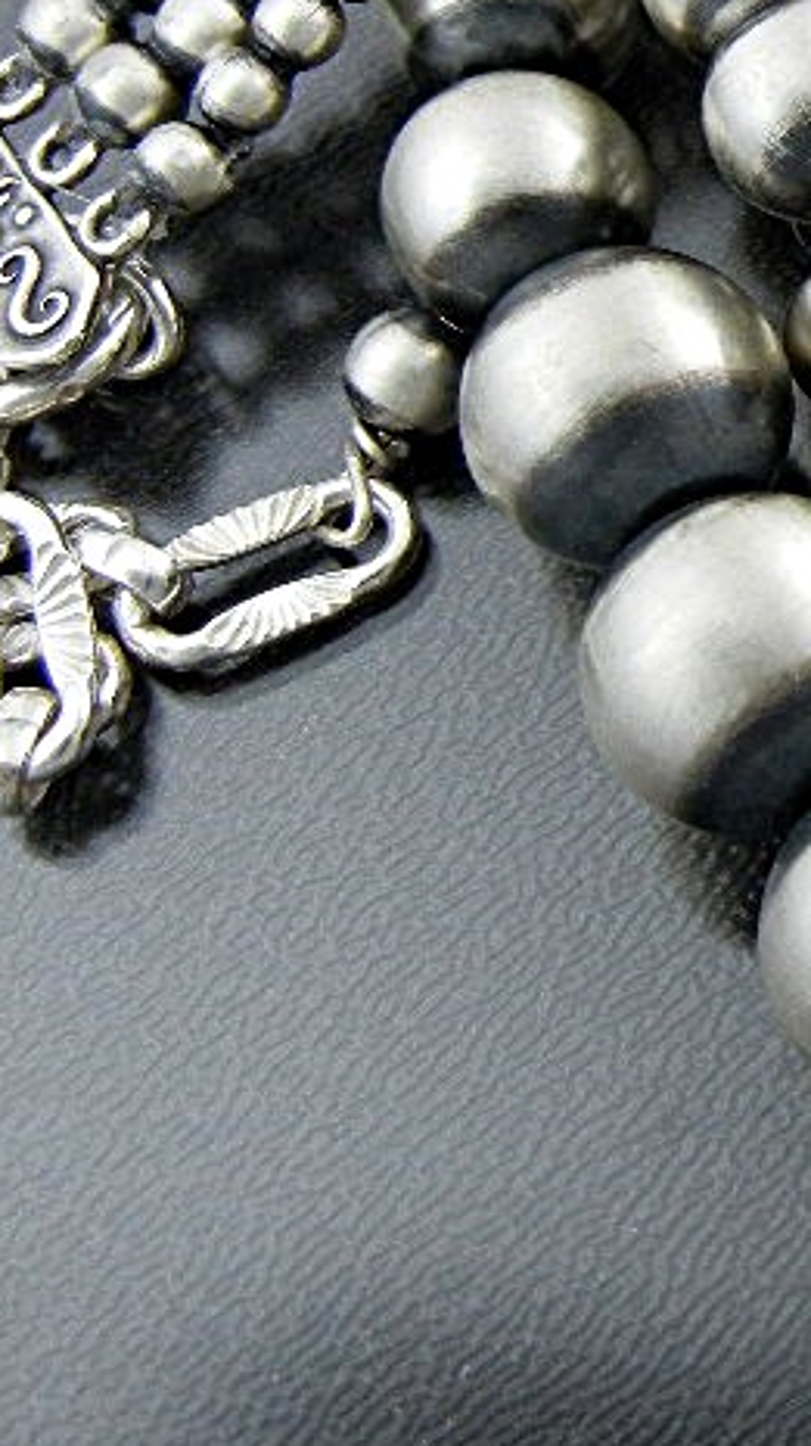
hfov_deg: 15.2
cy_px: 320
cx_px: 1283
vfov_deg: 28.8
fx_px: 2757
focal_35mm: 72
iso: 400
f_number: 3.5
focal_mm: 5.4
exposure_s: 1/50.2
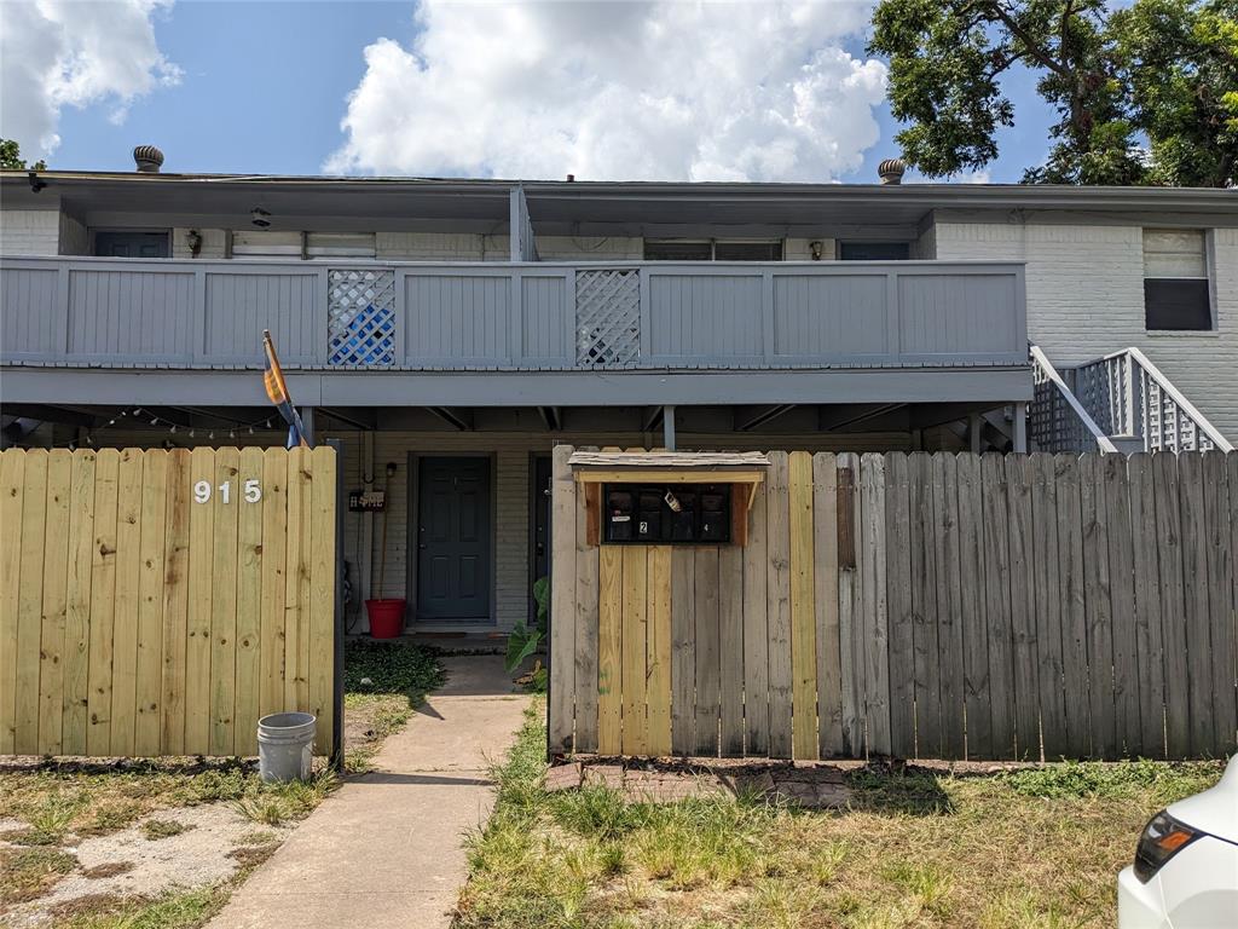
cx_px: 619
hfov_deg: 65.3
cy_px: 464
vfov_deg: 51.4
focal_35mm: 27
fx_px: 966
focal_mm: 4.38
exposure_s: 1/5882
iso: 77
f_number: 1.73
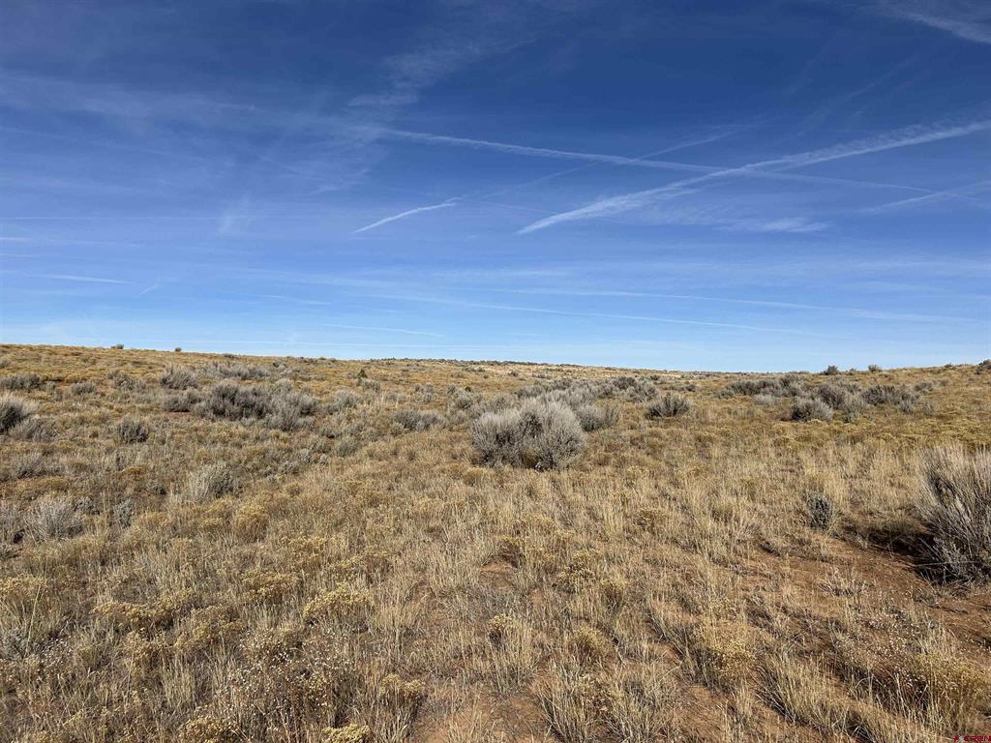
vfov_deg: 53.1
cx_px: 496
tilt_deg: +1.6
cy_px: 372
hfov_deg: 67.3
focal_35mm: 26
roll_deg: -1.2
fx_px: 744
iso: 50
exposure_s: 1/8000
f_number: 1.5
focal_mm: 5.7
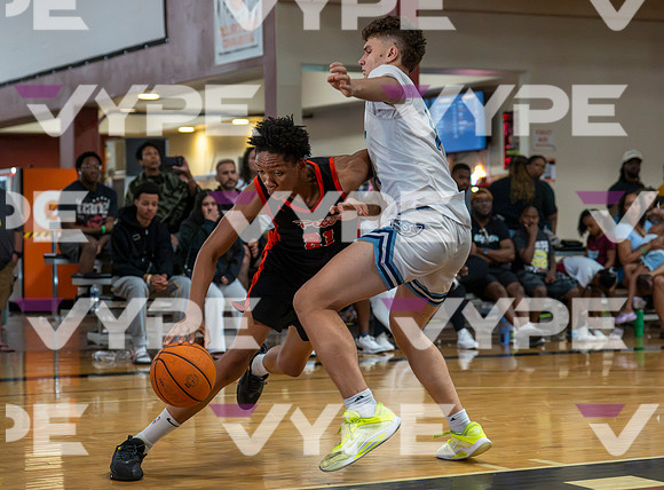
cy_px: 210
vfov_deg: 16.2
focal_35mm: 90
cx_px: 326
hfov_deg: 21.9
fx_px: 1718
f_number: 3.2
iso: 10000
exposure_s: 1/1250
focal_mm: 70
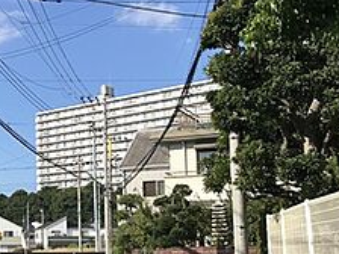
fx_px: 734
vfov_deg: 19.6
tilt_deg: +7.4
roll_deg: +0.9
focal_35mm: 75
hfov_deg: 24.6
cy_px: 159
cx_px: -12
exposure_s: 1/2083
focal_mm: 3.99
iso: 20
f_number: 1.8
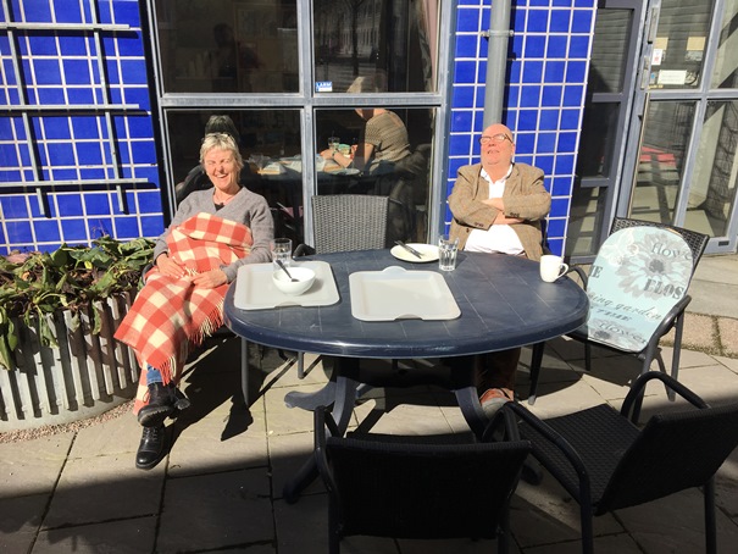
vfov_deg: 48.2
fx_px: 618
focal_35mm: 29
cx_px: 369
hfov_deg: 61.6
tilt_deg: -21.8
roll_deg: -1.2
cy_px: 277
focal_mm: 4.15
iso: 25
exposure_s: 1/1672
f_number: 2.2
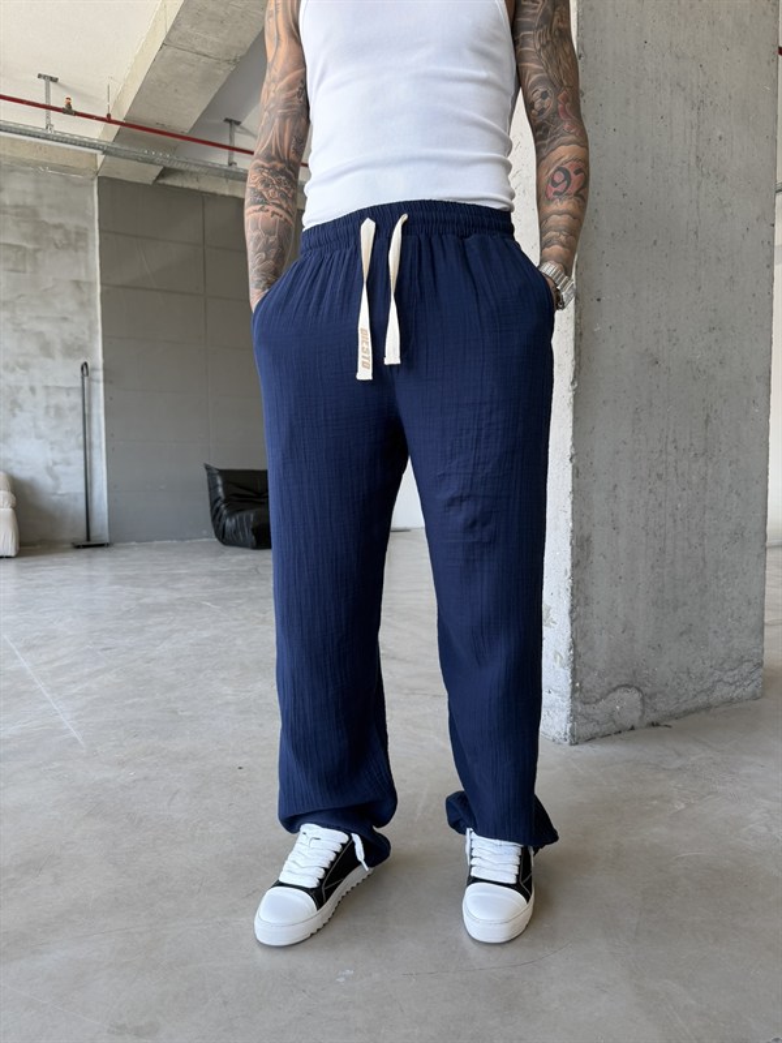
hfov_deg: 56.8
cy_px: 522
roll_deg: +0.8
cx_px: 391
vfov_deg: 71.6
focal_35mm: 24
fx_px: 723
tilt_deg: -4.1
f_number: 1.78
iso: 125
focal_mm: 6.76
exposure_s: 1/121
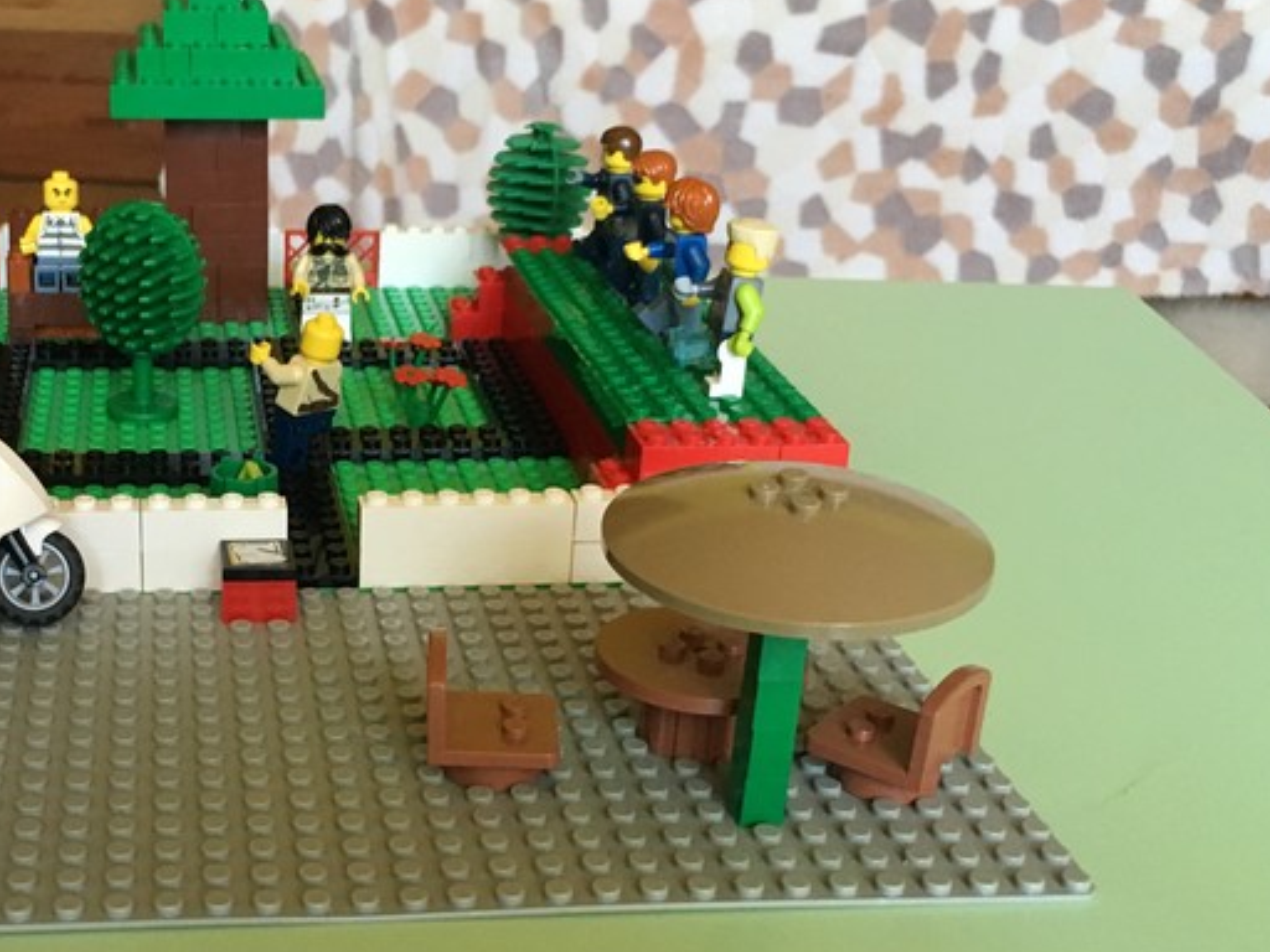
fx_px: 1871
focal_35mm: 51
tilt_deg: -21.6
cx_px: 352
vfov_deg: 28.5
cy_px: 569
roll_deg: -2.0
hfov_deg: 36.8
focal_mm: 4.15
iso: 250
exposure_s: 1/33
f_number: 2.2
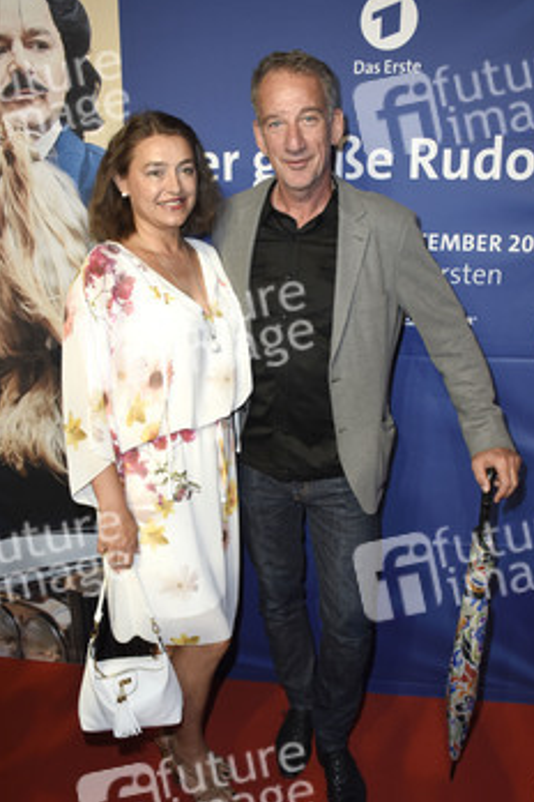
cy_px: 452
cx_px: 262
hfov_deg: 42.3
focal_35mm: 31
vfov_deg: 60.1
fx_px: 690
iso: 640
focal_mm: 18
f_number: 6.3
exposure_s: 1/160
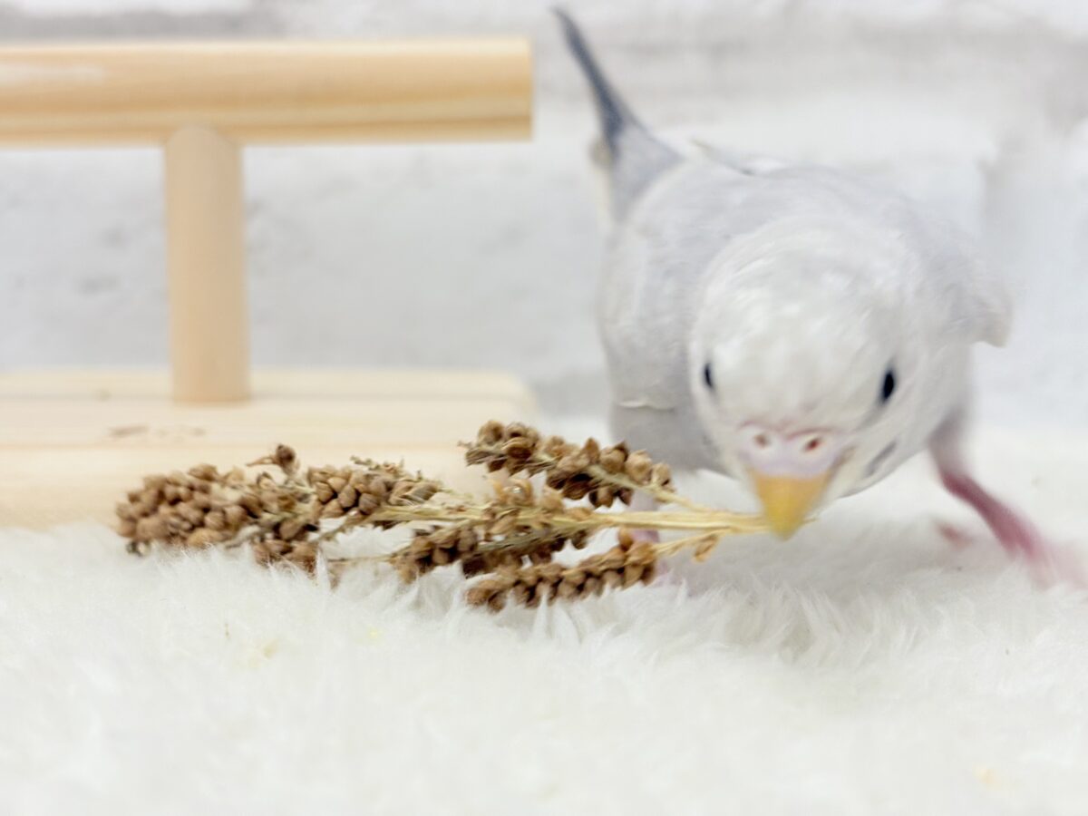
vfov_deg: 28.0
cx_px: 544
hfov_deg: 36.8
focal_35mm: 52
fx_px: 1634
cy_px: 408
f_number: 1.6
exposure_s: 1/50
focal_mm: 5.96
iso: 40
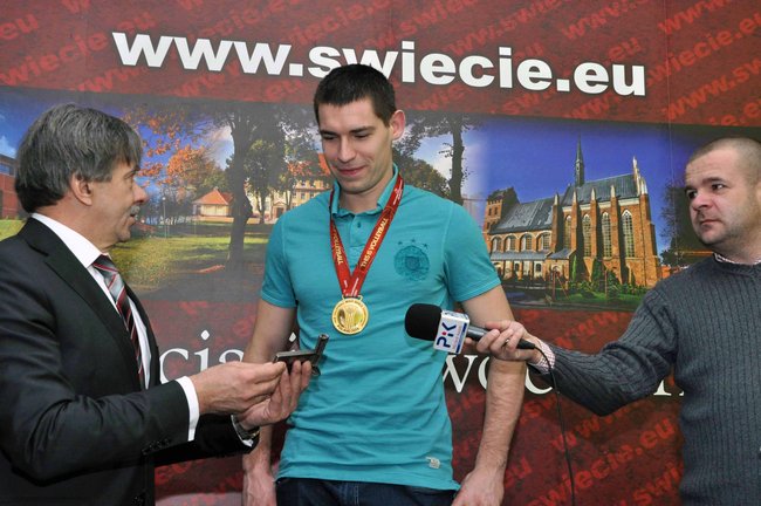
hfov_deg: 41.2
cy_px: 253
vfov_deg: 28.0
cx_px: 380
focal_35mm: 48
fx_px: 1014
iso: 1250
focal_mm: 32
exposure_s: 1/60
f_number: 13
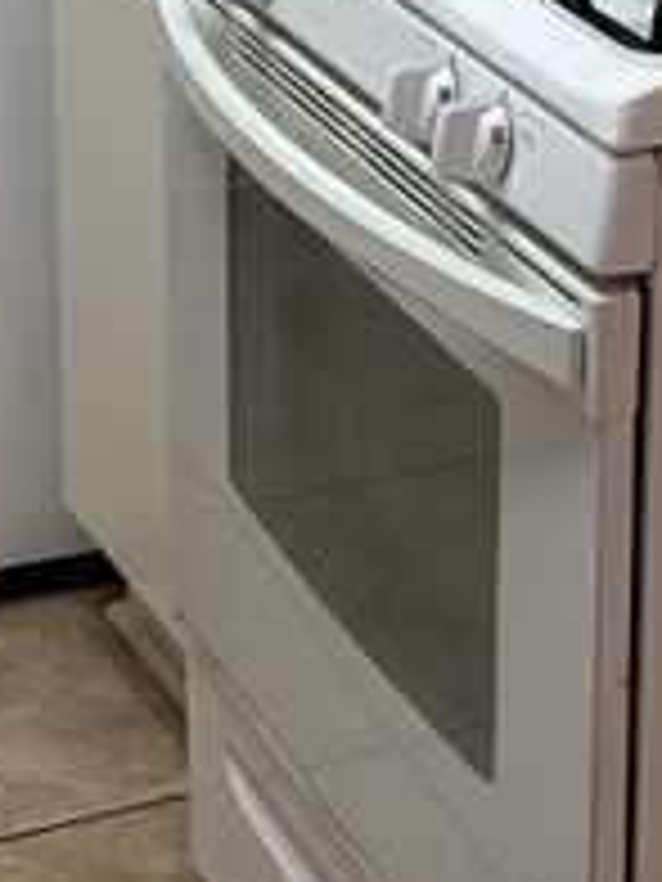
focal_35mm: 136
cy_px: -63
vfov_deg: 14.2
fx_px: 3468
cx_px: 797
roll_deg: -0.7
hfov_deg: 10.7
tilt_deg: -13.7
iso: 100
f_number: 1.6
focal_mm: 5.96
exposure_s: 1/60
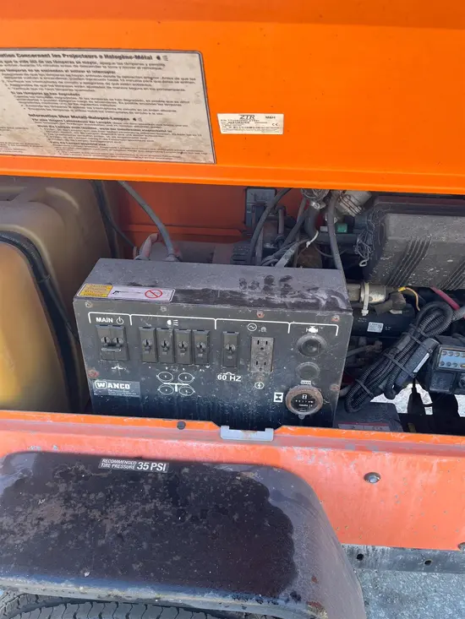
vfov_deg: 67.3
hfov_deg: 53.1
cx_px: 232
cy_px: 310
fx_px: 466
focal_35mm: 26
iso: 40
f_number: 1.6
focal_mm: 5.1
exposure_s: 1/122
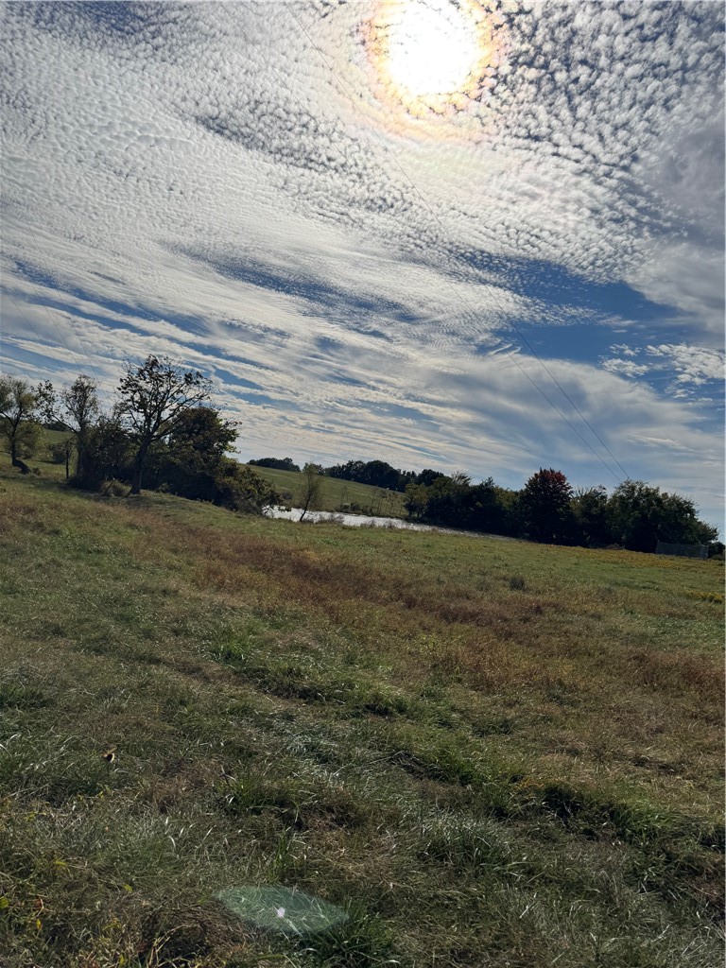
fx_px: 671
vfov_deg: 71.6
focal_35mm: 24
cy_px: 484
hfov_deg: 56.8
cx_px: 363
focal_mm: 6.76
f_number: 1.78
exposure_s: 1/28571
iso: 64
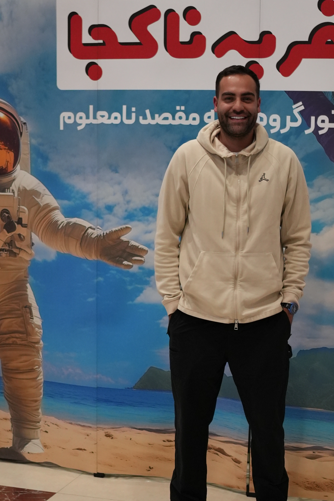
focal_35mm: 77
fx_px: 1071
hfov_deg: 17.6
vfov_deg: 26.3
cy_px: 282
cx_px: 241
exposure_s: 1/1250
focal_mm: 35
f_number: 1.4
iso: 2000
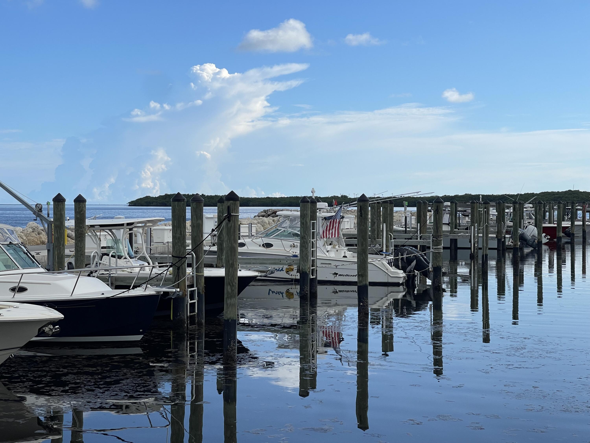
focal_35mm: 64
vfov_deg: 22.9
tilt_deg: -0.3
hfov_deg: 30.3
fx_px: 1091
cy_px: 222
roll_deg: -0.6
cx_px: 295
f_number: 2.2
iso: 20
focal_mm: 7.5
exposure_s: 1/1508
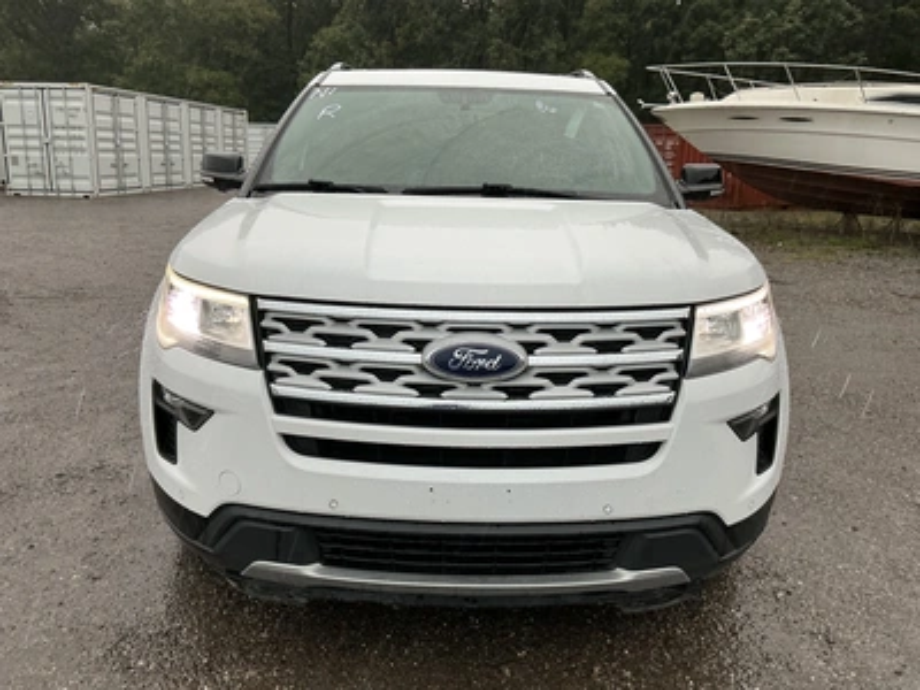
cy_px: 345
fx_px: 744
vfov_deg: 49.7
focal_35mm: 28
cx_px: 460
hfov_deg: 63.4
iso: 50
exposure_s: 1/92
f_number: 1.8
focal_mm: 3
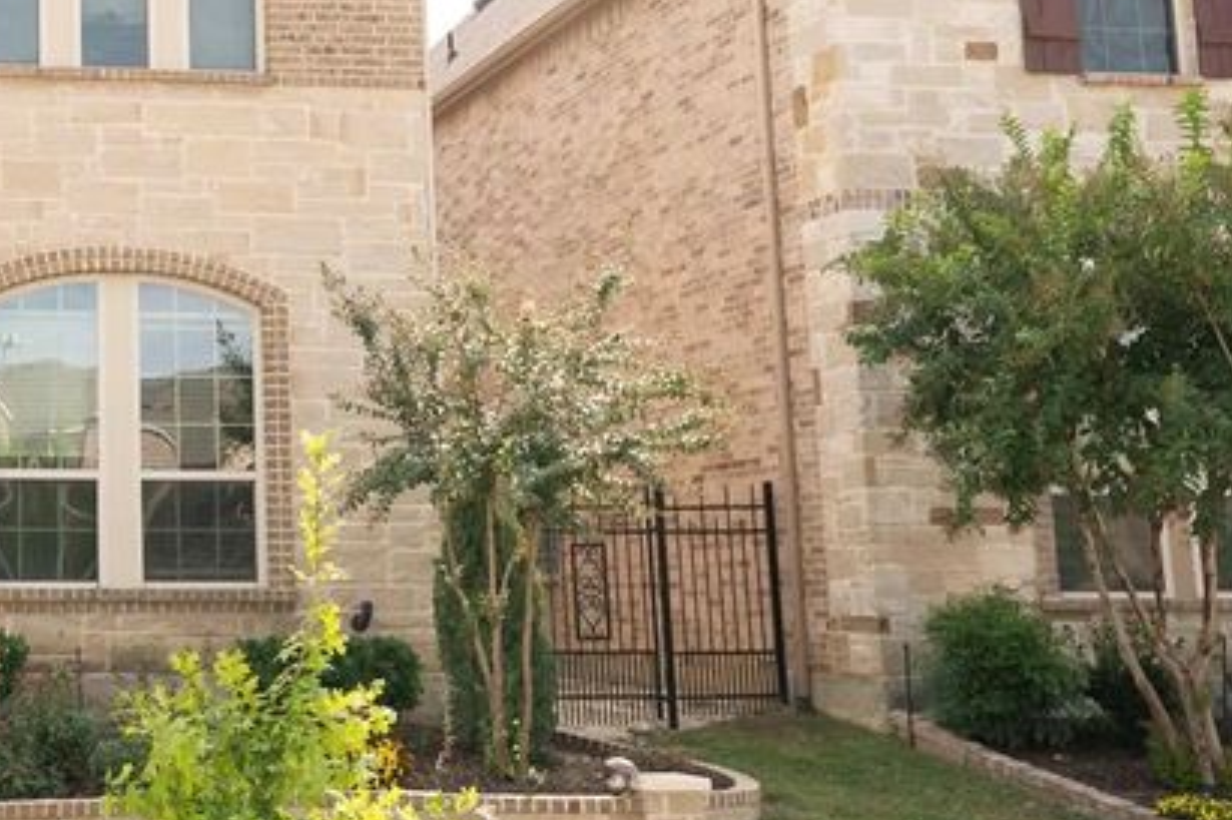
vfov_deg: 22.5
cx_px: -39
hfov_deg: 30.7
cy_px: 254
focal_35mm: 60
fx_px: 2052
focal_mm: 24
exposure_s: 1/320
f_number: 3.5
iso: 125
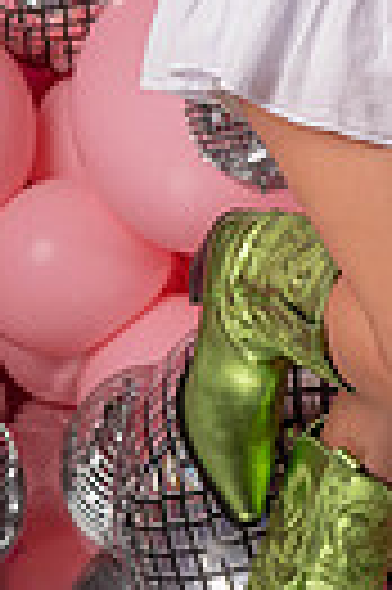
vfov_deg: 11.8
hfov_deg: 8.1
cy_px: -369
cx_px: 604
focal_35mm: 165
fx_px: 2702
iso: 125
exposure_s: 1/250
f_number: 5
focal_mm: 48
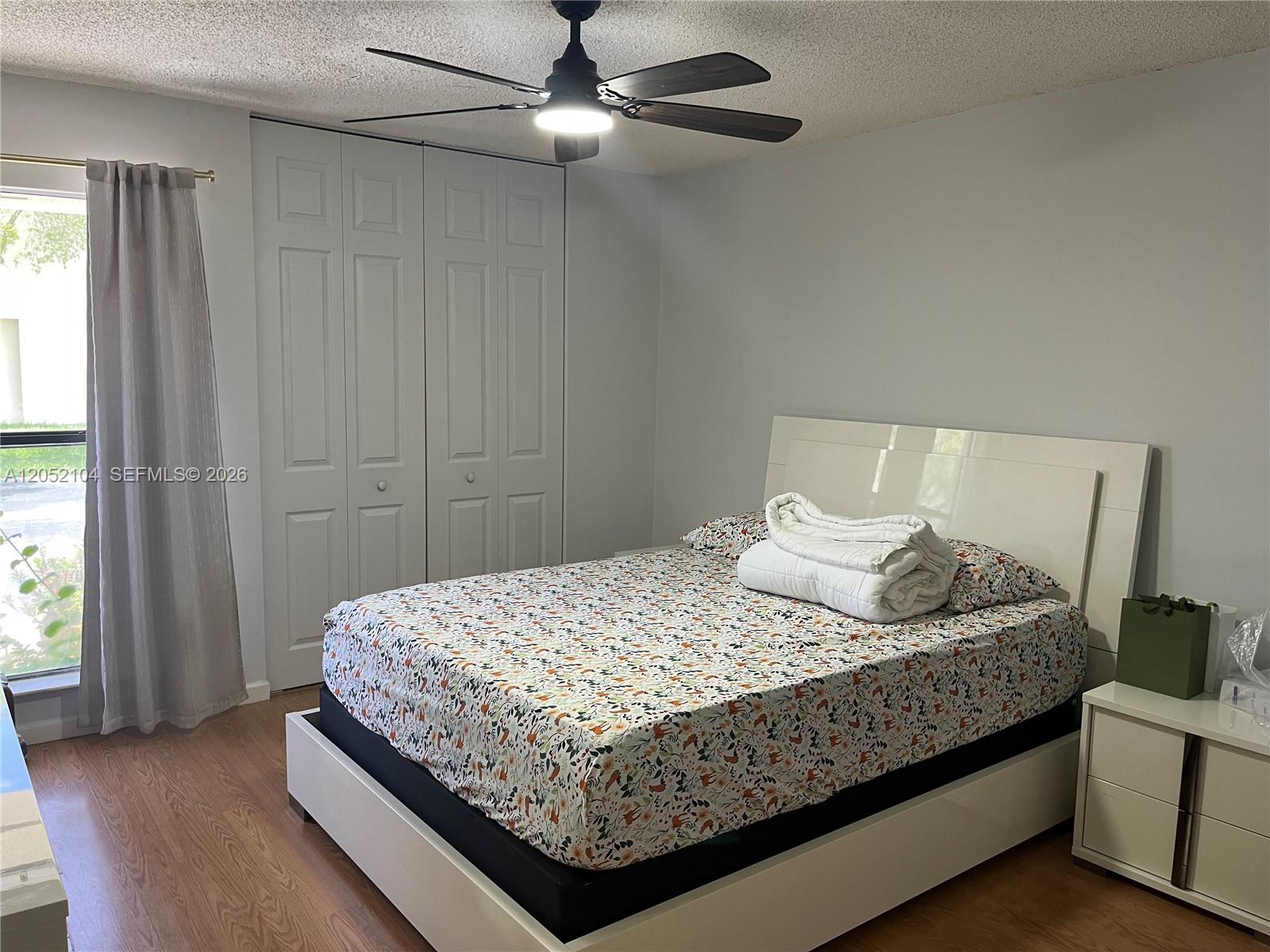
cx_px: 635
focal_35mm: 26
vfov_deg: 53.1
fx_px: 954
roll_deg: -1.2
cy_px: 476
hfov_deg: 67.3
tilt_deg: -6.6
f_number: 1.6
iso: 100
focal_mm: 5.1
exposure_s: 1/60
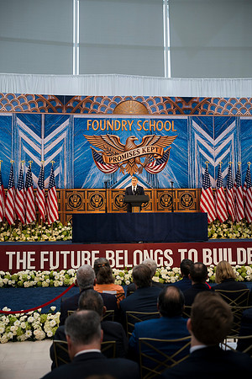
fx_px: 367
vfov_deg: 54.4
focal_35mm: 35
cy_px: 190
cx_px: 126
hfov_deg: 37.9
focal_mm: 35
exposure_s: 1/200
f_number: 2.8
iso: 220
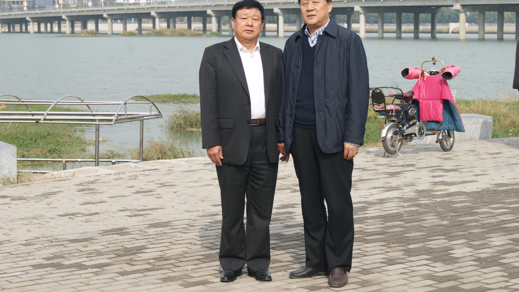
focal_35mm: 79
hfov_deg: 26.9
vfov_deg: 15.3
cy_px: 135
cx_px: 258
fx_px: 1087
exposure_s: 1/125
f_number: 10
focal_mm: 50
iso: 100
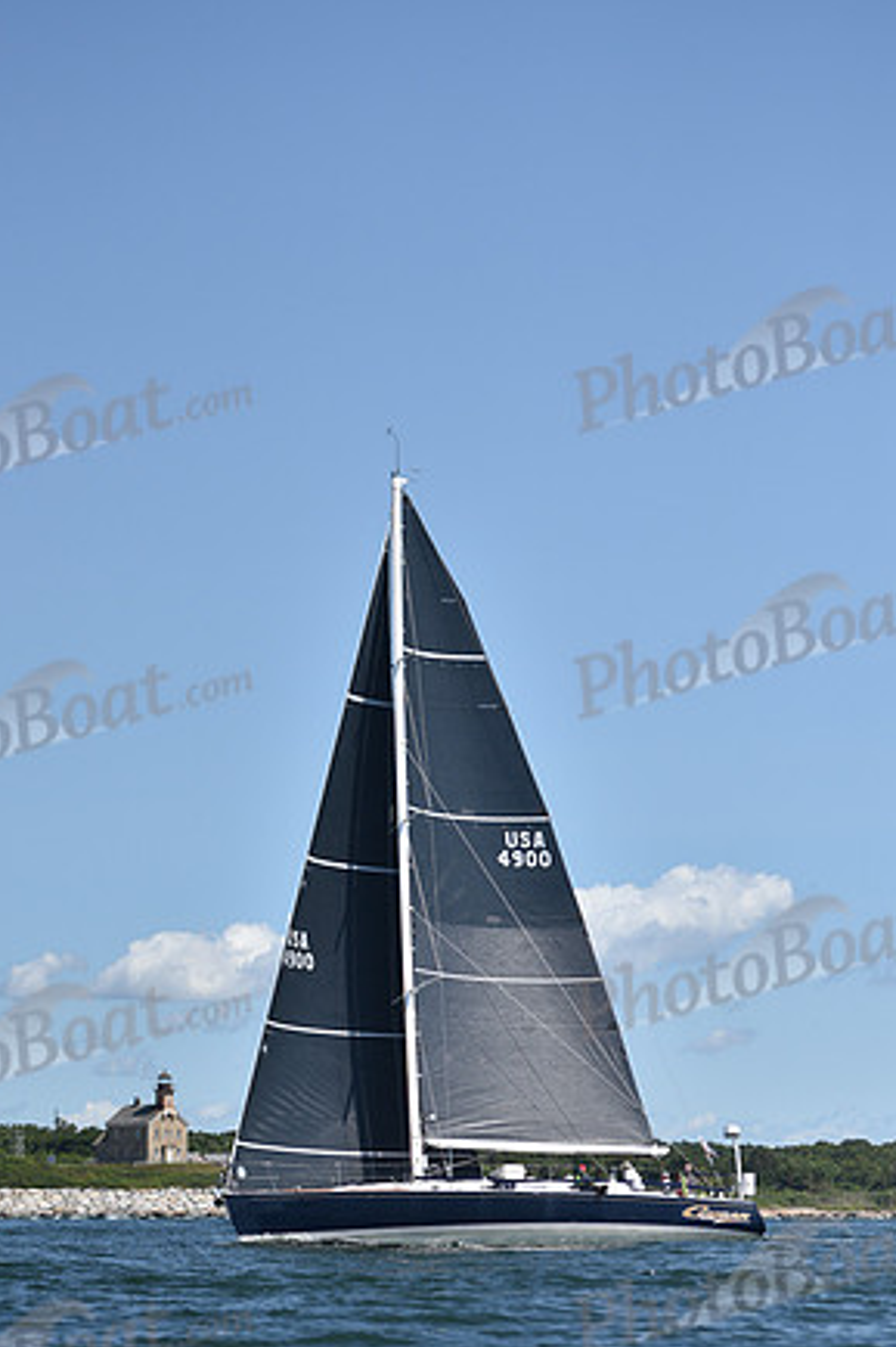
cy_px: 844
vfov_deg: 16.1
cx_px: 414
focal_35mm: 127
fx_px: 4745
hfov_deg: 10.8
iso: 250
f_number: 3.2
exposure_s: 1/8000
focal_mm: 95
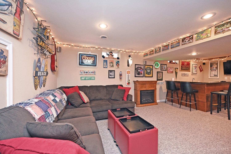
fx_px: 90
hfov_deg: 104.3
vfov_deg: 81.2
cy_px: 77
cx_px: 116
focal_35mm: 14
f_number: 4
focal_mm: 14
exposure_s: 1/60
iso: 1600
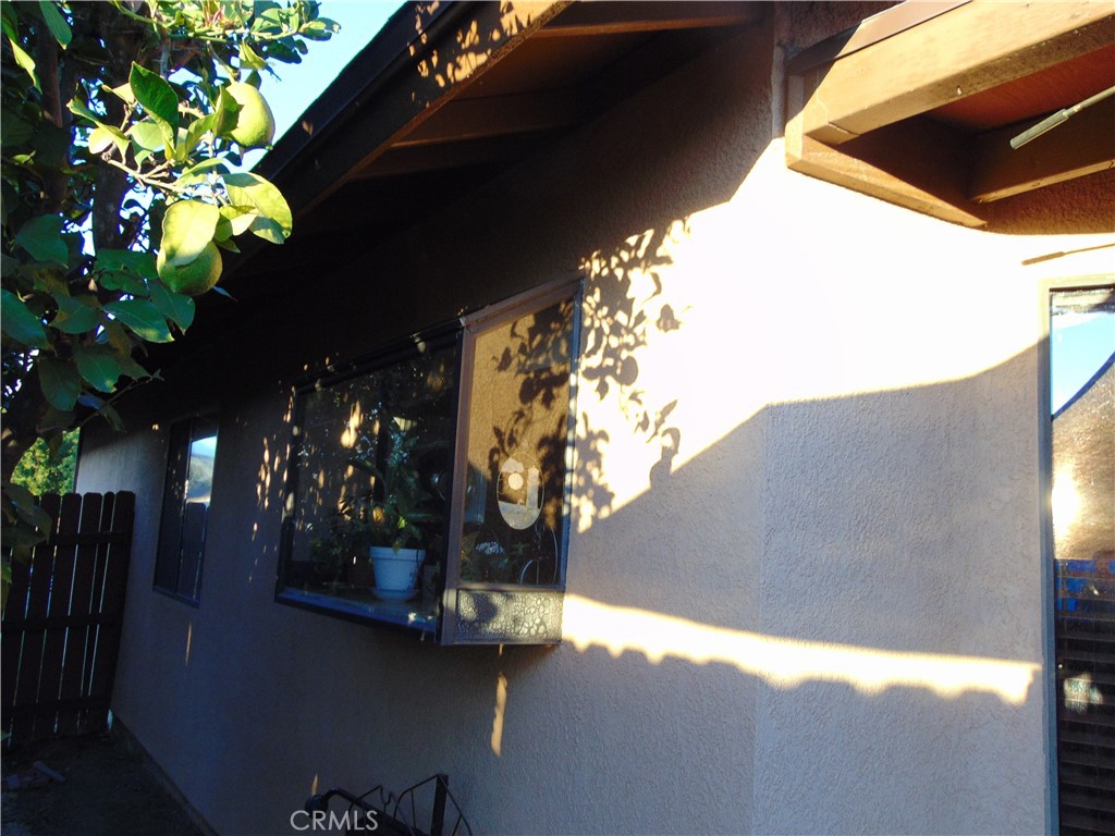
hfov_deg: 60.0
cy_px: 418
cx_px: 558
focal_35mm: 30
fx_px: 966
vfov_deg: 46.8
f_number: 3.1
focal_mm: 5.4
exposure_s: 1/60
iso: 80
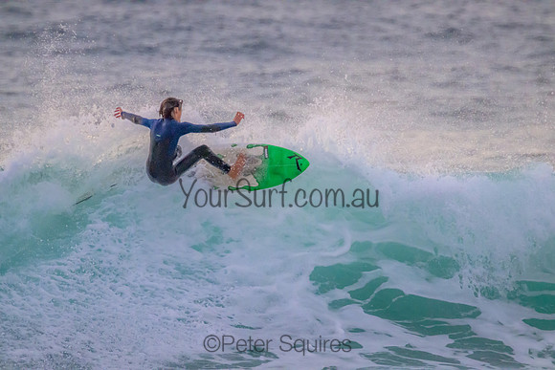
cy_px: 185
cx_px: 278
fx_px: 12336
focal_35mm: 800
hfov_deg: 2.6
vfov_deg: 1.7
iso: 12800
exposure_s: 1/1600
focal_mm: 800
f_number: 11
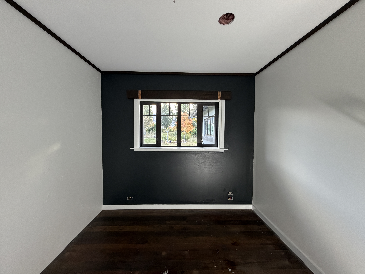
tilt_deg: -2.1
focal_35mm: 14
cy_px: 137
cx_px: 182
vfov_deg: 85.7
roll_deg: -0.6
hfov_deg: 102.1
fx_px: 148
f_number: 2.2
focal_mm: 2.22
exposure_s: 1/100
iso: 250
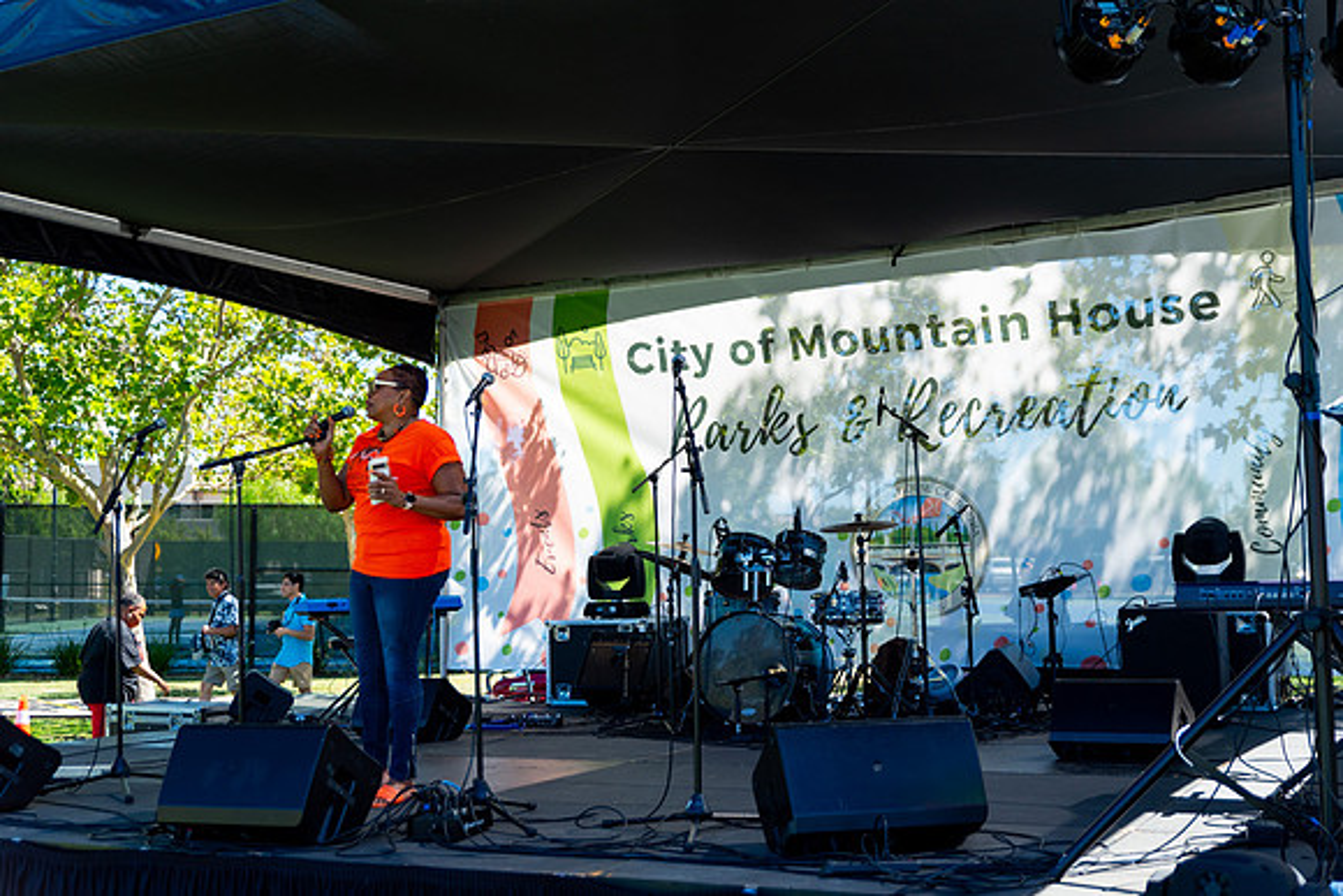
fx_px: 1716
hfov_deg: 42.7
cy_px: 448
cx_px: 672
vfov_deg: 29.3
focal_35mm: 46
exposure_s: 1/1250
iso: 160
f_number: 2.8
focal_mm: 46
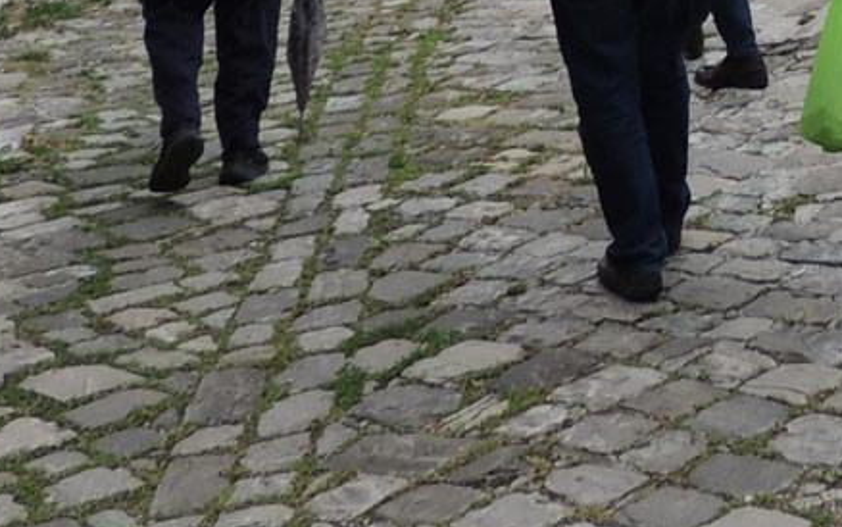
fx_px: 2135
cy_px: -529
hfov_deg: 21.2
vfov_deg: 12.4
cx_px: 927
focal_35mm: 93
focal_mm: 4.3
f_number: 3
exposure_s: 1/640
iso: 100
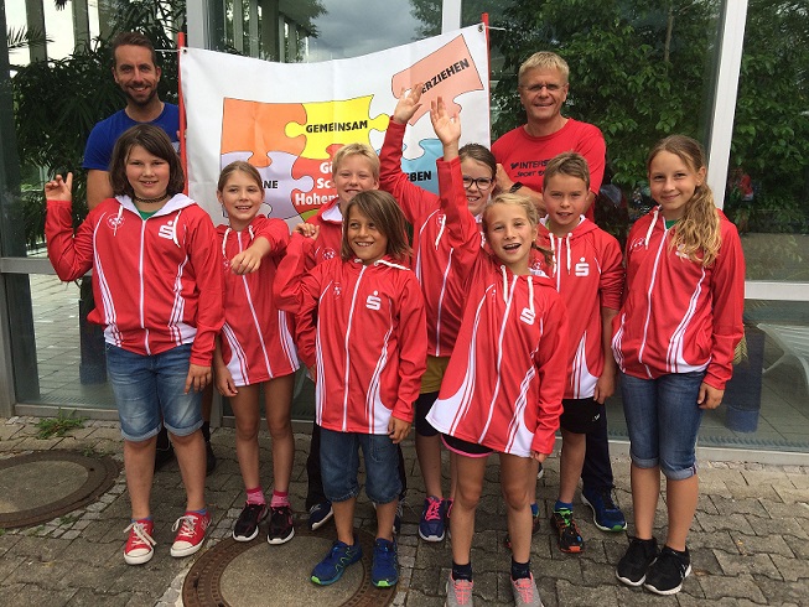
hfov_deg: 61.7
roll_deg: -0.2
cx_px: 404
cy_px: 304
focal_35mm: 29
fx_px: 678
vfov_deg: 48.2
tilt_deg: -13.2
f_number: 2.2
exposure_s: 1/500
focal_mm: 4.15
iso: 32
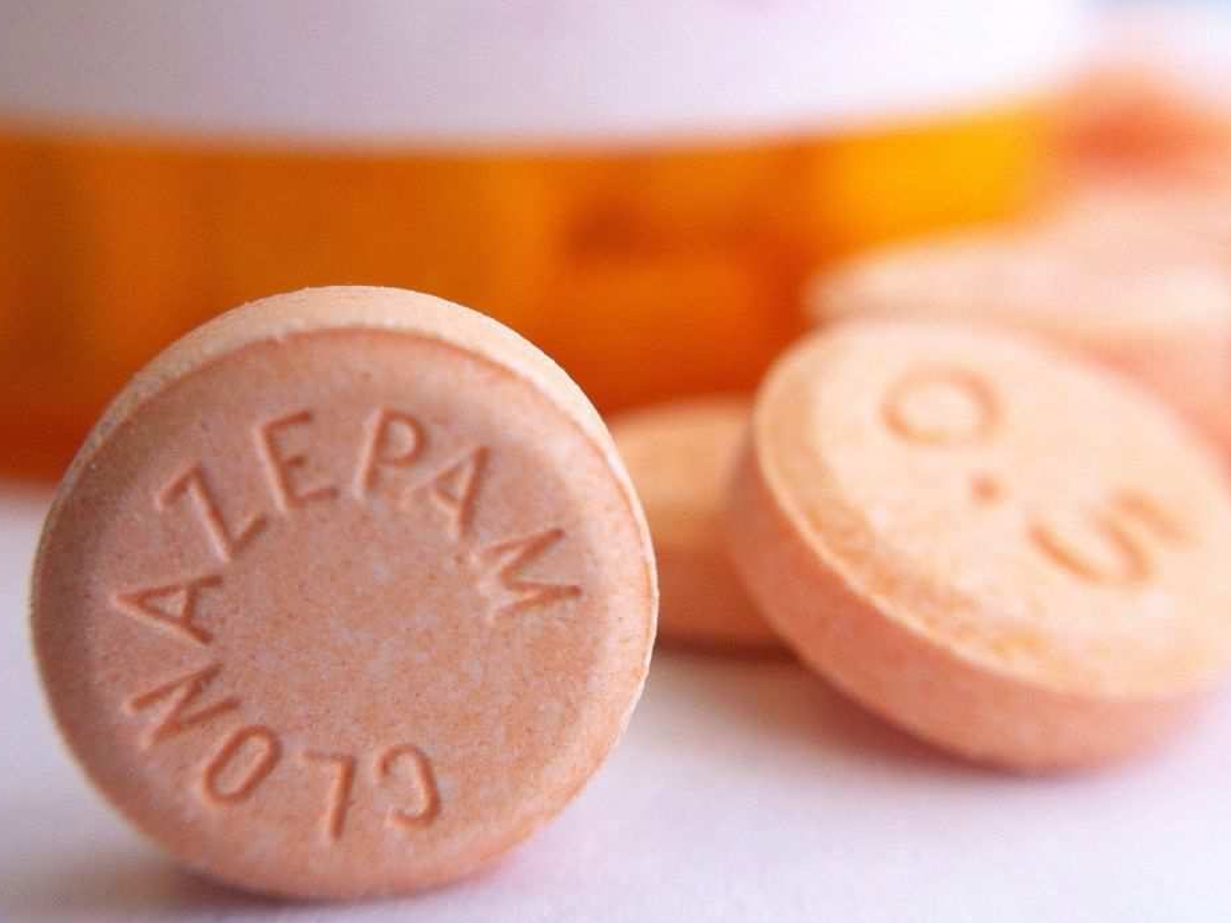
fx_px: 1352
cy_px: 477
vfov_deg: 37.7
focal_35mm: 38
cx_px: 571
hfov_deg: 48.9
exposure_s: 1/103
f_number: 2.8
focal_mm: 3.85
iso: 80
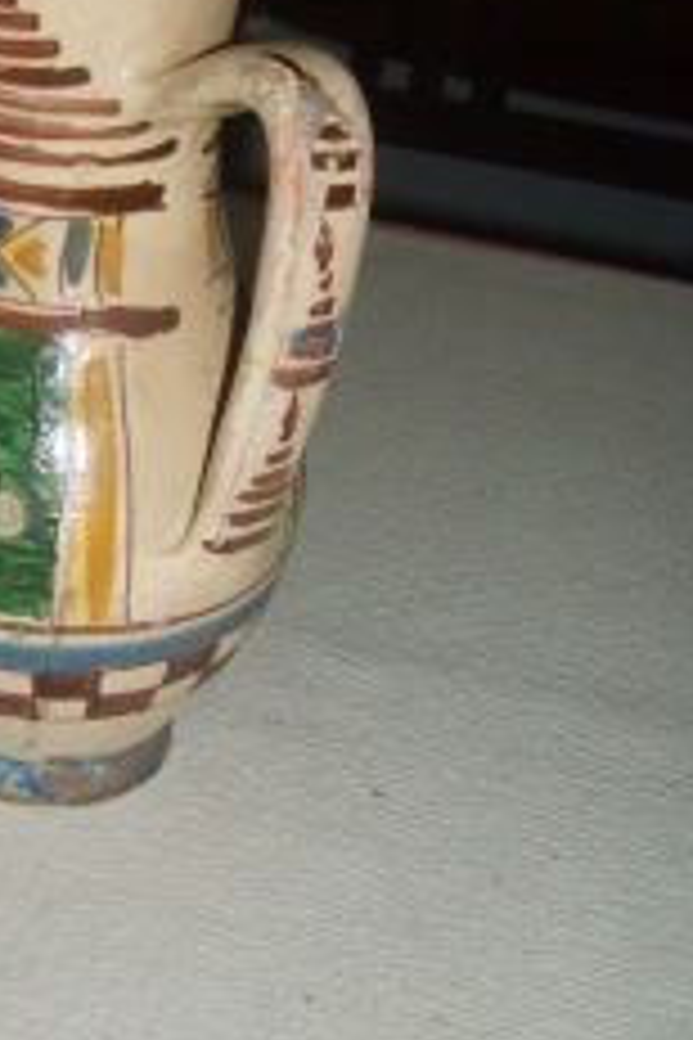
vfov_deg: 31.9
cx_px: 189
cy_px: 509
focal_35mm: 63
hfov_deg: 21.4
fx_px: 1819
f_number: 2.8
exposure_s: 1/45
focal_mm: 5.8
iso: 100
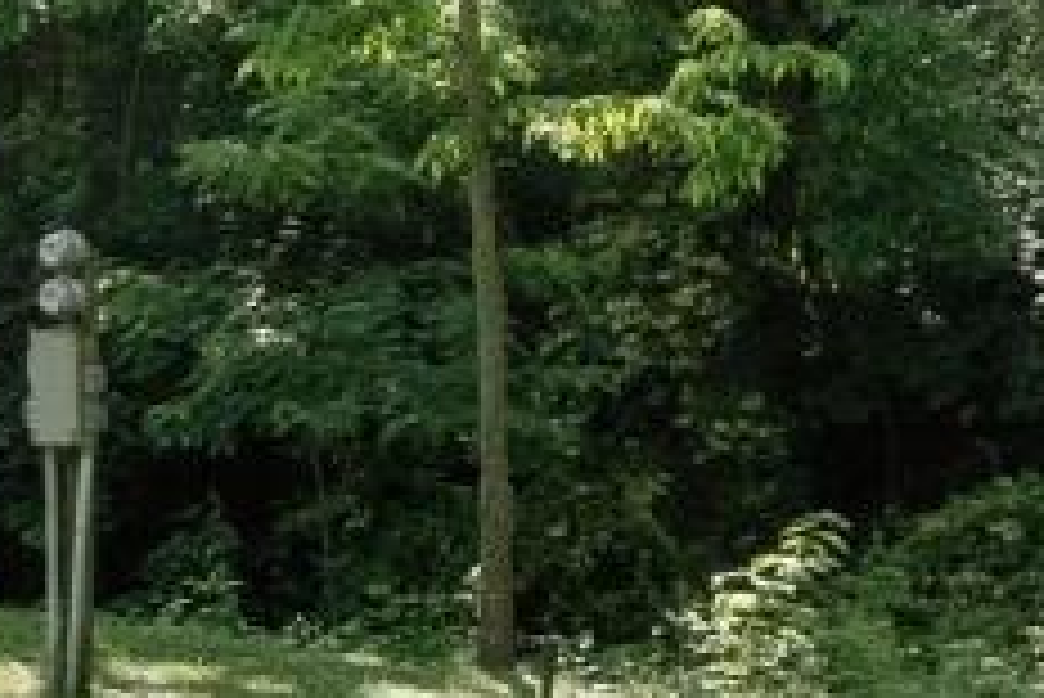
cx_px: -796
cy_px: 372
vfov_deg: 9.7
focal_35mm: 142
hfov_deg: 13.1
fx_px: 4120
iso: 100
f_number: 2.8
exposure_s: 1/400
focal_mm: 8.38
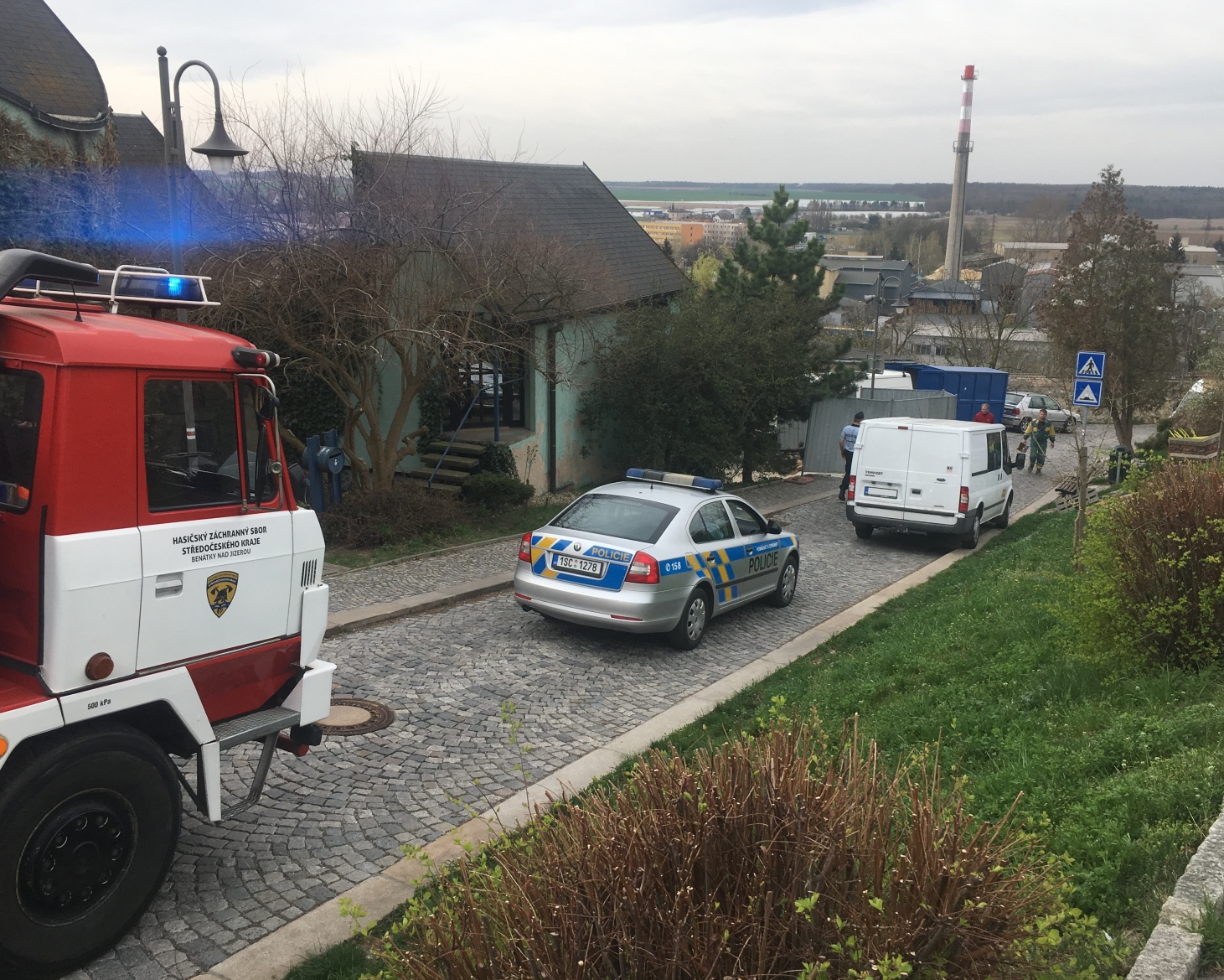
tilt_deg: -12.4
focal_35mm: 31
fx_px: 1123
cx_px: 632
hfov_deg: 57.2
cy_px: 481
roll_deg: -0.8
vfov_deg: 47.1
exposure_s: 1/686
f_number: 2.2
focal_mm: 4.15
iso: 25
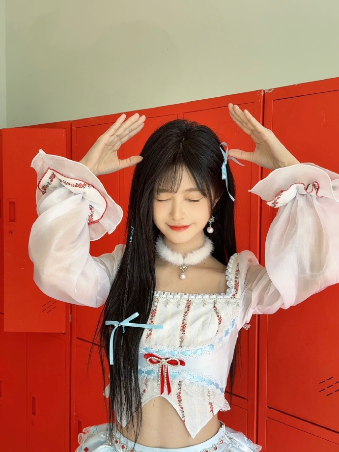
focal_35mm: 39
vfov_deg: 47.9
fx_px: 509
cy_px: 226
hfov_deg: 36.8
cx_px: 170
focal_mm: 6.76
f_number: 1.78
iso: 64
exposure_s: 1/249
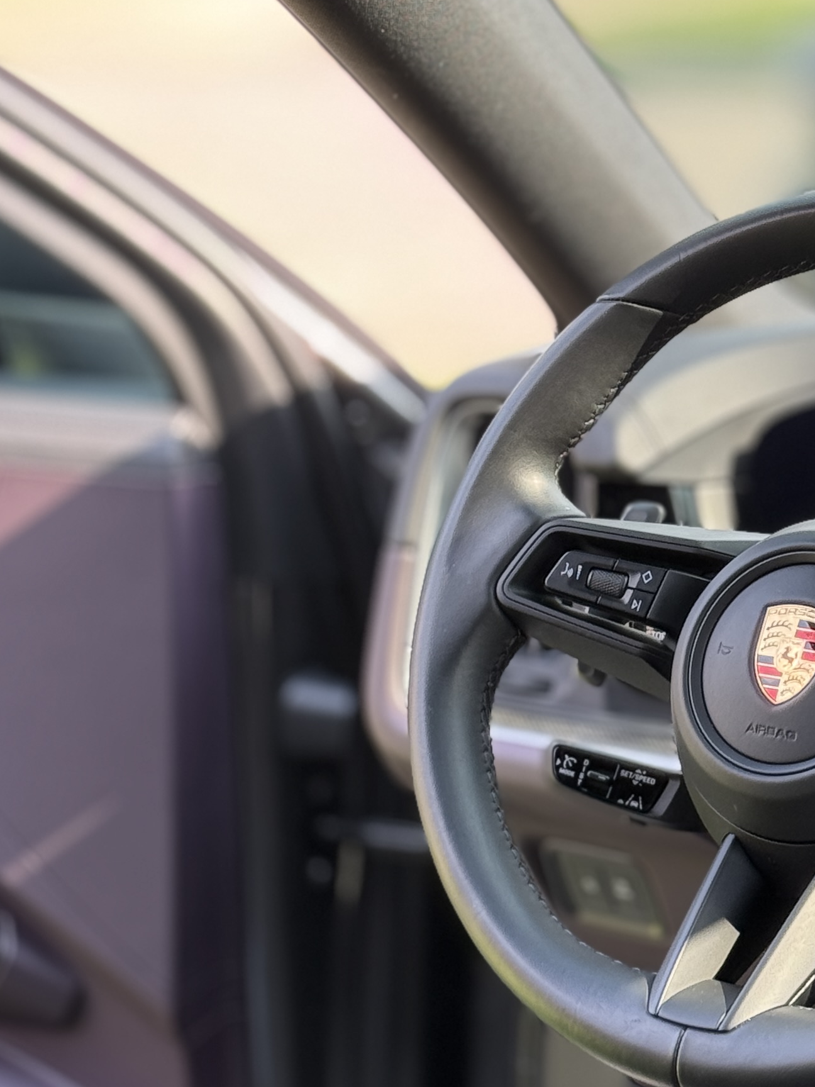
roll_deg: +1.3
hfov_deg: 13.1
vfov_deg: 17.5
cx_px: 796
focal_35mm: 112
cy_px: 394
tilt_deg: -8.7
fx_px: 3516
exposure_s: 1/134
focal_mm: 6.76
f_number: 1.78
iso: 50
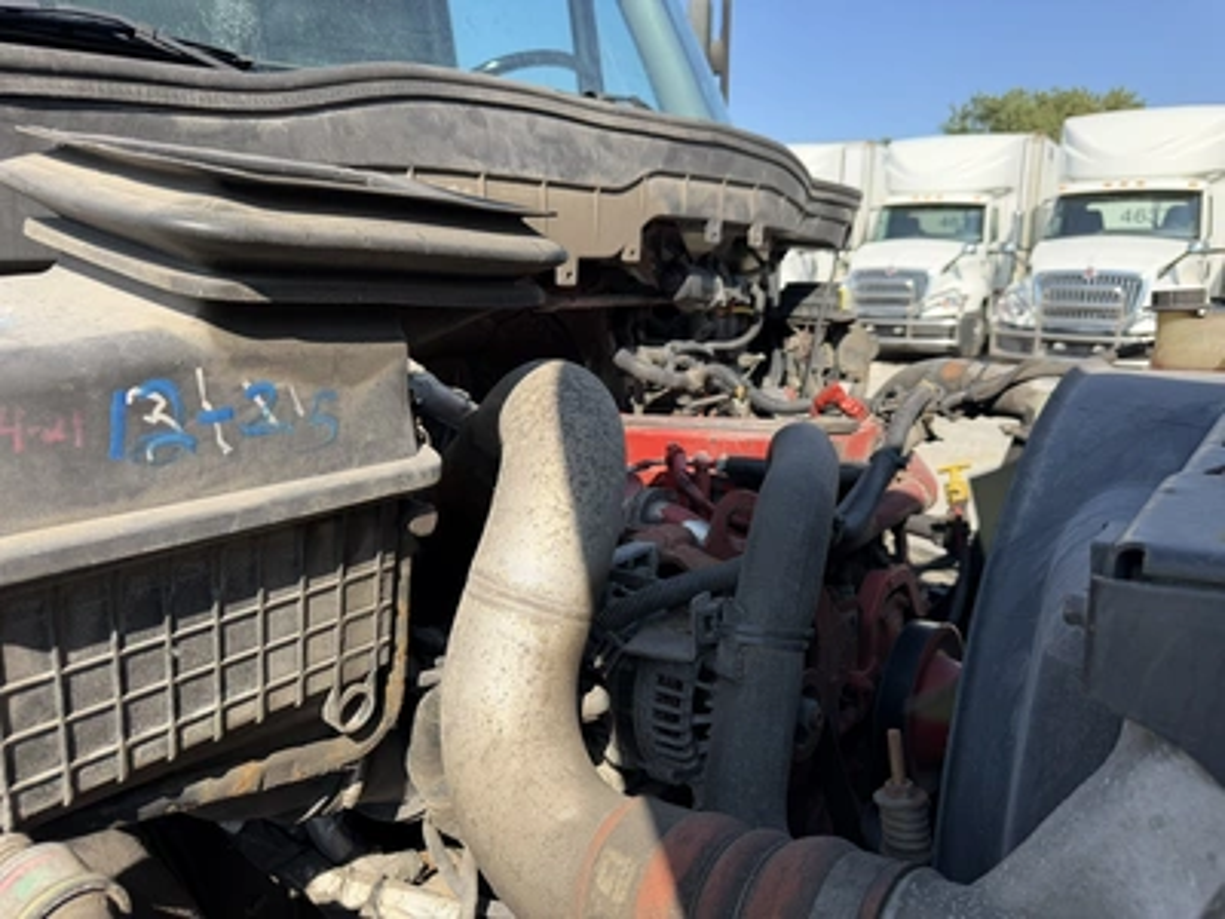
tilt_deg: -11.1
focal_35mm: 24
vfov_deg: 56.8
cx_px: 612
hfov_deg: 71.6
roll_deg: +0.1
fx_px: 849
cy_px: 460
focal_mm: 6.76
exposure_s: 1/2169
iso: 100
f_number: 1.78
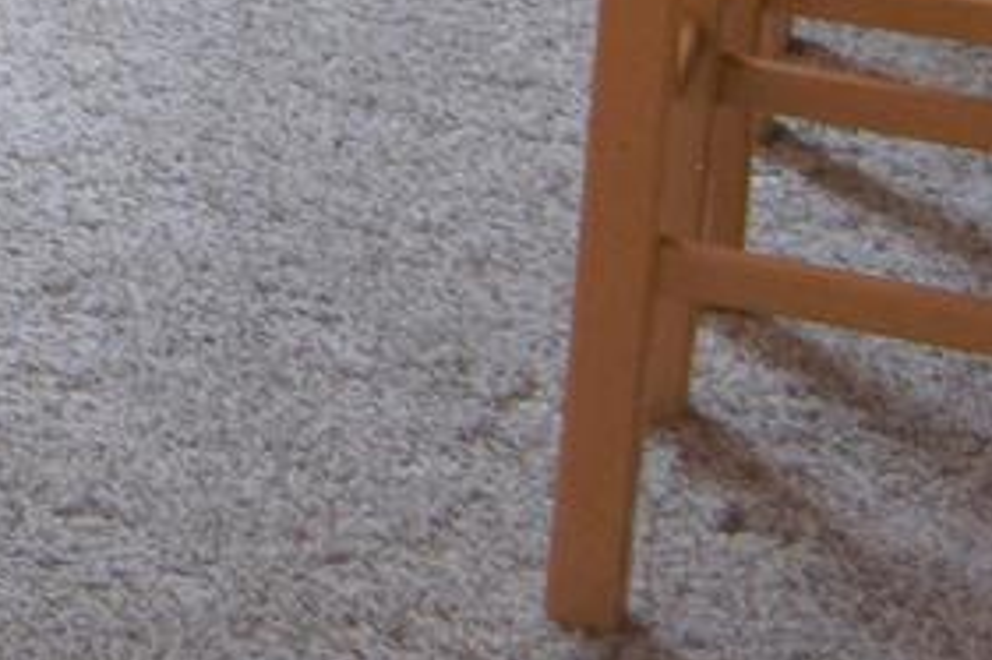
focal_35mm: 197
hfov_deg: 8.9
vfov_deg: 6.1
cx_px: -1797
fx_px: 5425
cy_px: -1657
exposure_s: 1/160
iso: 400
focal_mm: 18
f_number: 6.3
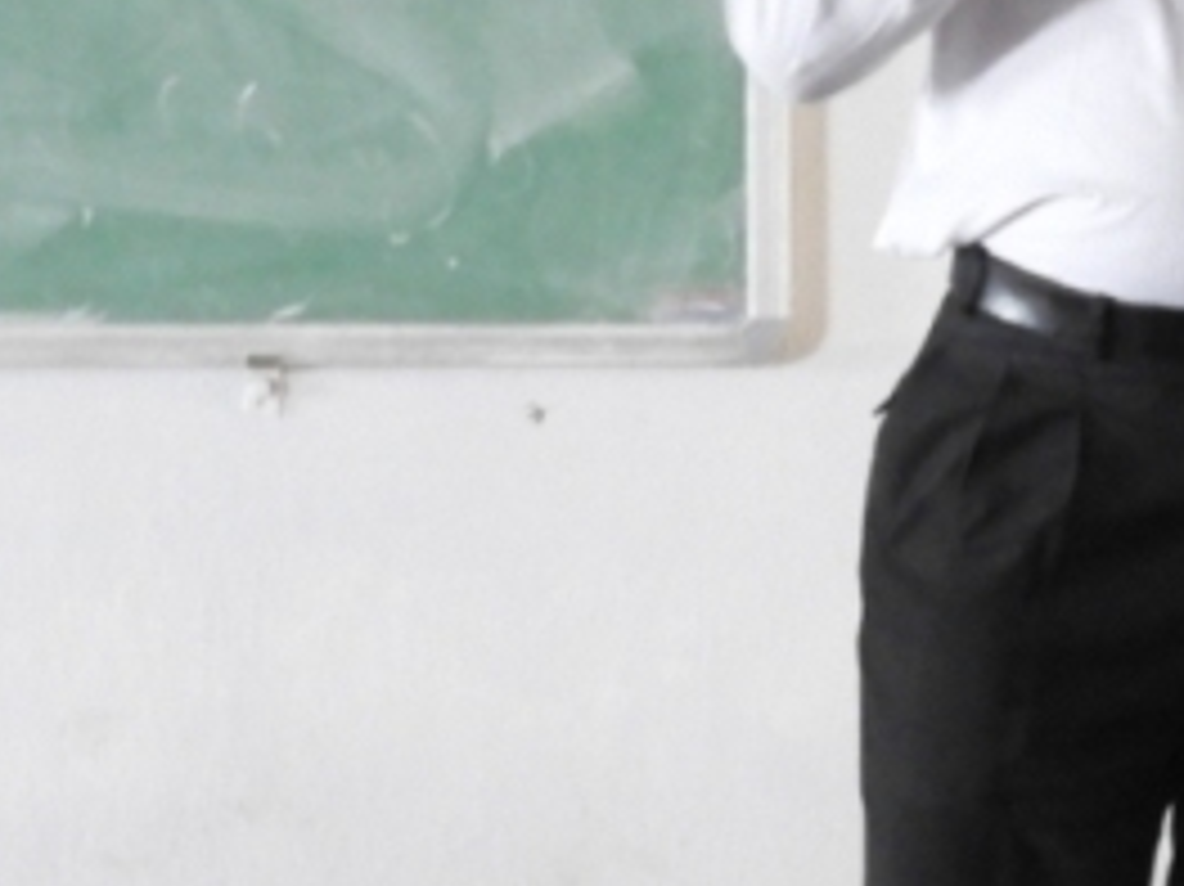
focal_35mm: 216
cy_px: 292
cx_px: 1524
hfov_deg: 9.0
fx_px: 7385
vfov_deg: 6.9
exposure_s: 1/8
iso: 720
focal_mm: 11.6
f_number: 4.2
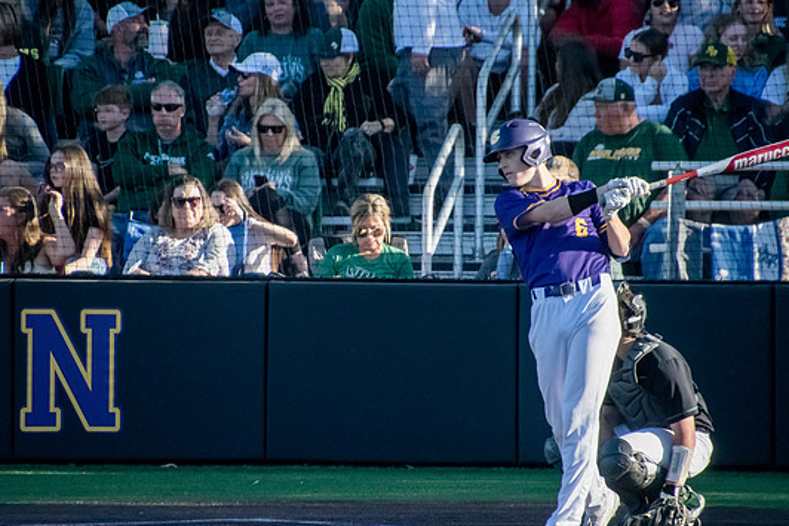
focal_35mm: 654
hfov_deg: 3.2
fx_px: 14337
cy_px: 272
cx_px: 387
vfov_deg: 2.1
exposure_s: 1/4000
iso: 5000
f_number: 6.3
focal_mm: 400
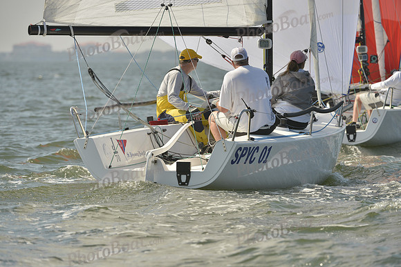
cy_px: 134
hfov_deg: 7.4
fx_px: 3119
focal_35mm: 280
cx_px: 200
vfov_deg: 4.9
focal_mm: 280
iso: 280
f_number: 7.1
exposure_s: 1/1250
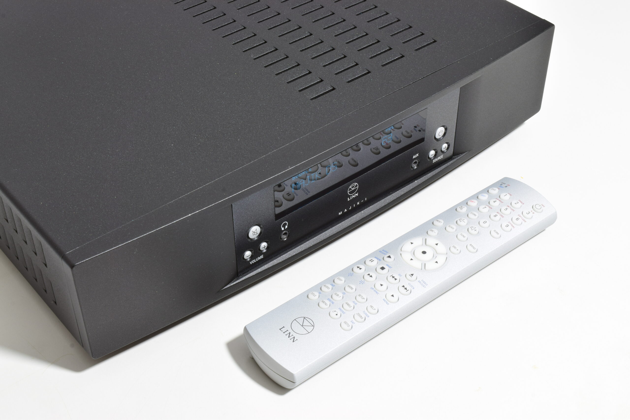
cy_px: 210
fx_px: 945
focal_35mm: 54
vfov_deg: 25.1
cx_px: 315
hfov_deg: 36.9
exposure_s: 5
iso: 100
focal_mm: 36
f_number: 25
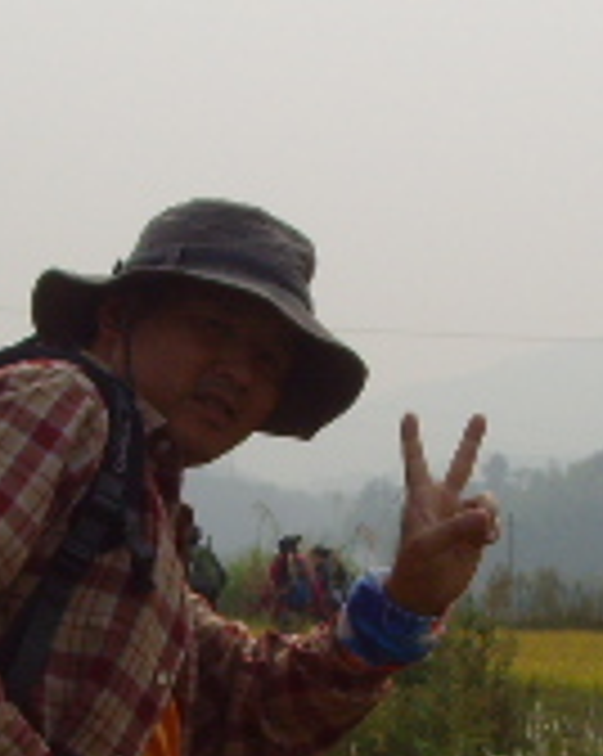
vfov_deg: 13.2
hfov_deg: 10.6
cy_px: 608
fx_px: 3241
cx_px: 135
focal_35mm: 145
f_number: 6.3
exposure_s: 1/750
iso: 80
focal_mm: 6.6
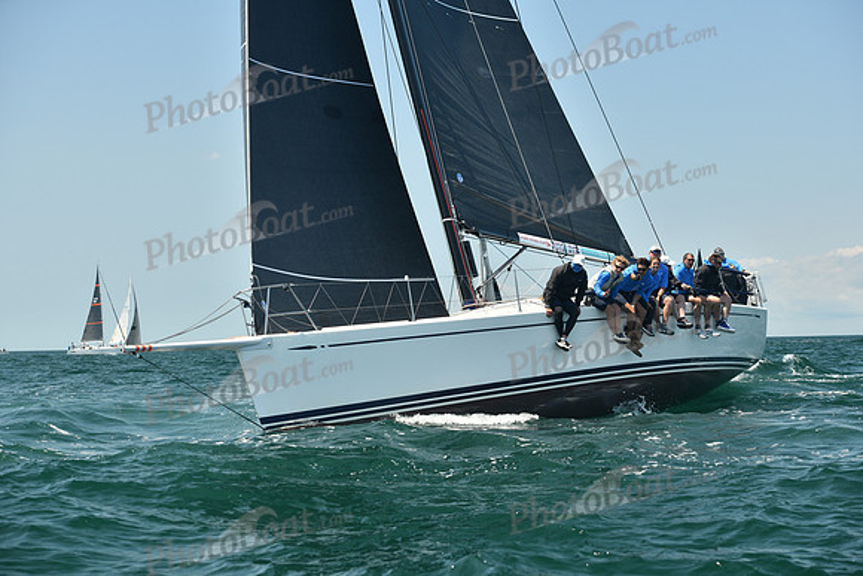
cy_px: 288
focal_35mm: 70
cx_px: 432
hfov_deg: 28.8
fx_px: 1678
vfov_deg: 19.5
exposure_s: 1/640
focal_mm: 70
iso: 320
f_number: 6.3
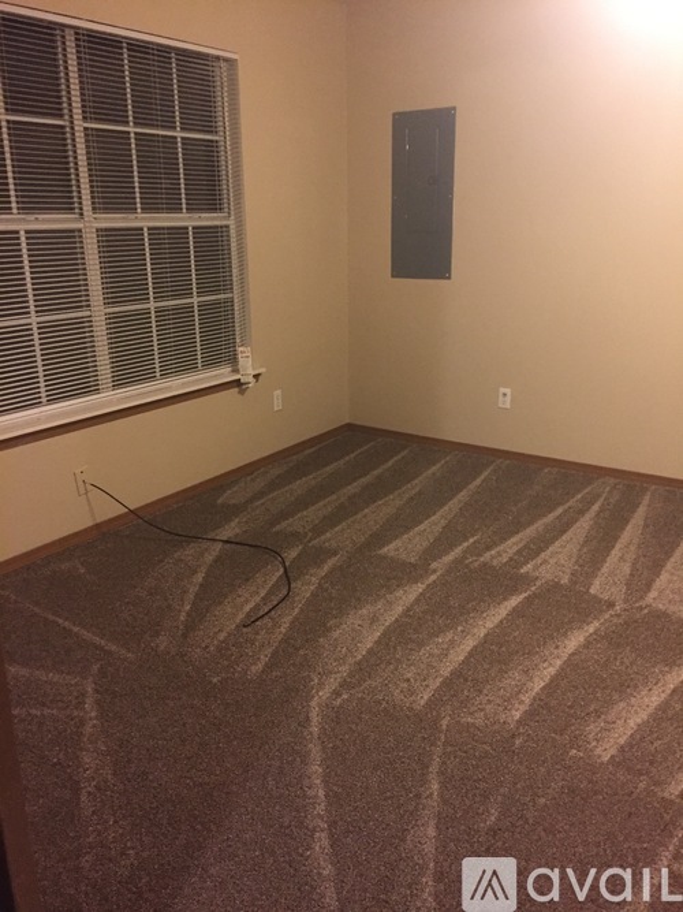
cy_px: 456
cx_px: 342
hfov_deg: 48.2
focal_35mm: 29
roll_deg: -0.2
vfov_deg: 61.7
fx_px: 763
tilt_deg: -17.3
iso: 320
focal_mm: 4.15
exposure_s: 1/15
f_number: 2.2
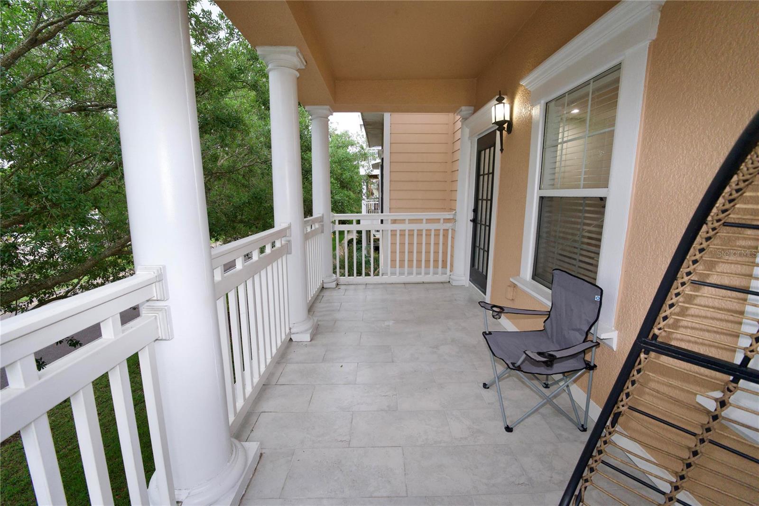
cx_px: 380
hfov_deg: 100.4
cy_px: 253
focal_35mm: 15
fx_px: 316
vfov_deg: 77.3
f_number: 4
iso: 1000
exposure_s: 1/160
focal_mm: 10
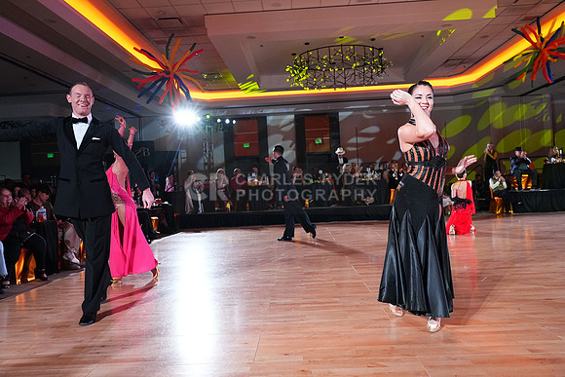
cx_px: 282
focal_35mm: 27
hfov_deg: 67.4
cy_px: 188
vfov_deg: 48.0
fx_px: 424
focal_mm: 27
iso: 5000
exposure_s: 1/400
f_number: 4.5
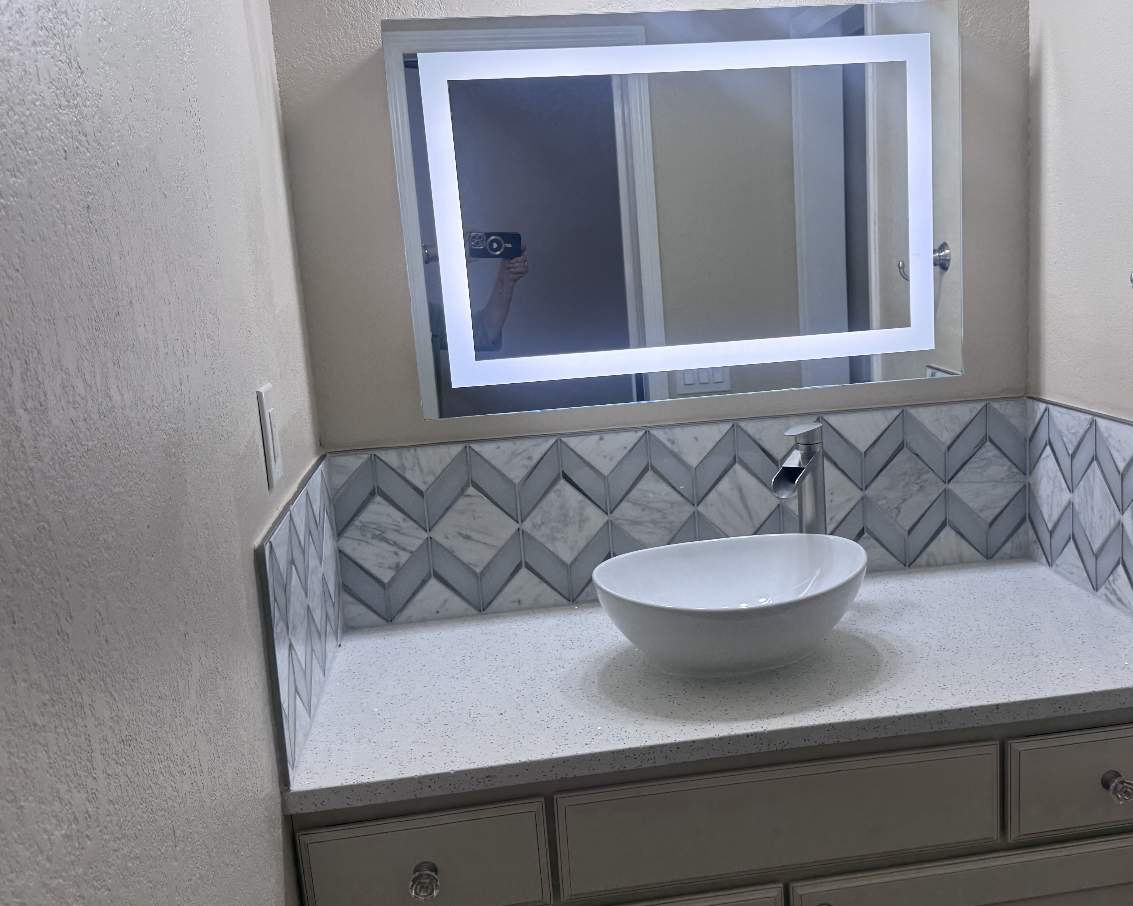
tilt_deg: -11.2
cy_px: 443
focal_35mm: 34
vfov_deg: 43.3
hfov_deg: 52.6
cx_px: 664
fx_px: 1140
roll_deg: +2.8
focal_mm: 6.76
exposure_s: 1/204
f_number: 1.78
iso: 80
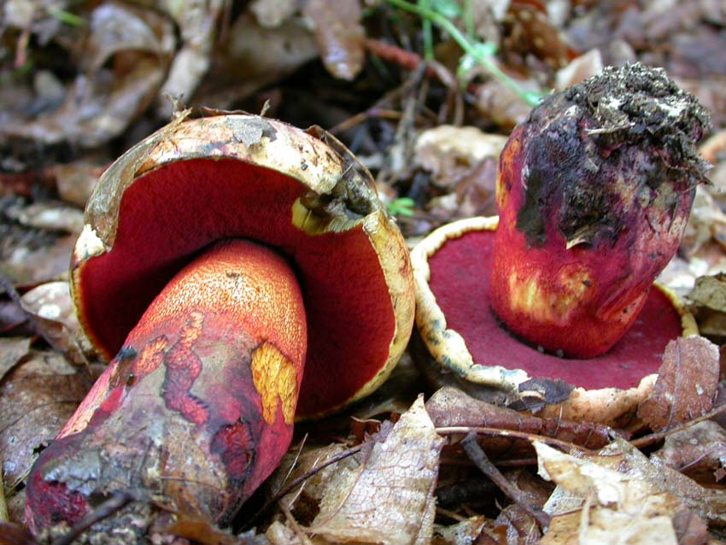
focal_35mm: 45
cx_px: 363
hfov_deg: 42.1
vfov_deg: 32.2
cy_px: 272
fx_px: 944
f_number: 2.7
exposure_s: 1/4
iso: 119
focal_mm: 9.3
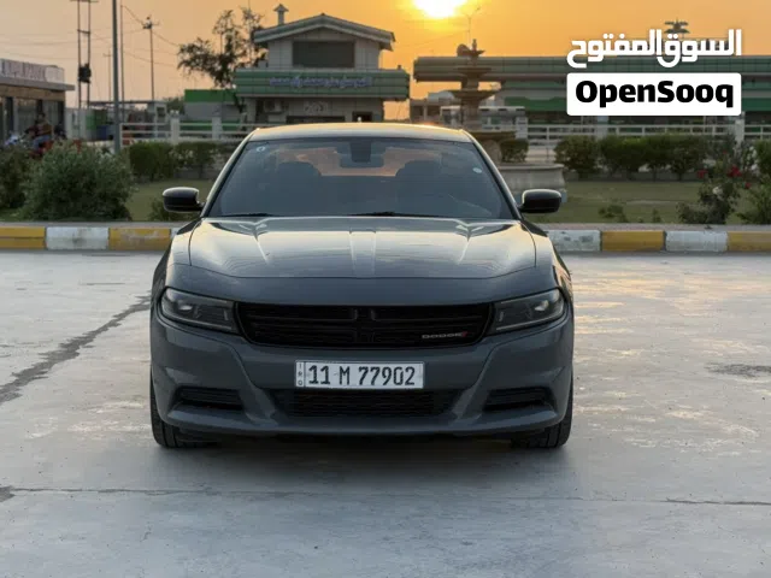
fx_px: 1069
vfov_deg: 30.3
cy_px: 289
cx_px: 386
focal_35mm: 48
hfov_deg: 39.7
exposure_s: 1/712
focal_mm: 6.76
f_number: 1.78
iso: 64
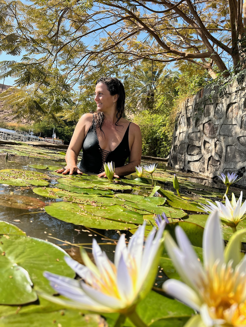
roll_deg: -8.5
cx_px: 123
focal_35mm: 26
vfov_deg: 67.3
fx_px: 246
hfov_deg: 53.1
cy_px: 164
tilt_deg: -3.2
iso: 50
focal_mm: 5.7
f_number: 1.5
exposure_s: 1/2695
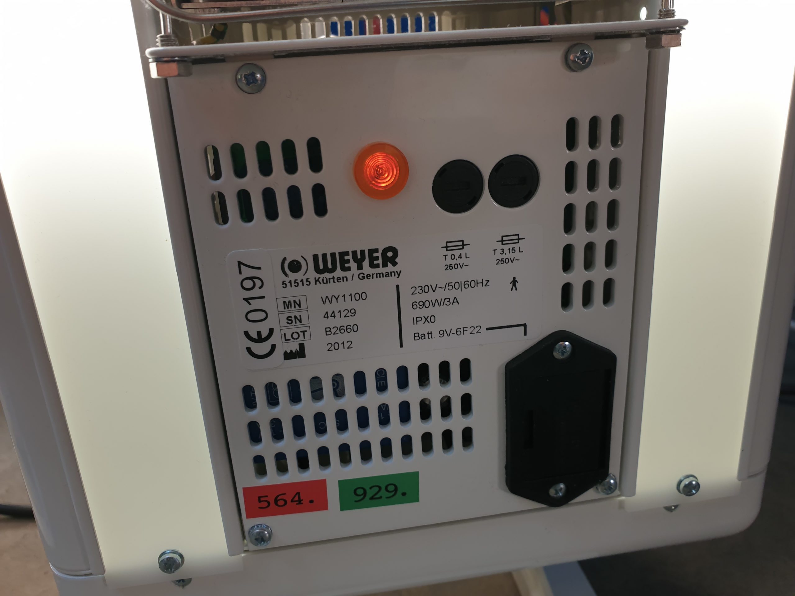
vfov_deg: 53.1
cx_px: 398
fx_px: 597
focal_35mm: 26
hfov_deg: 67.3
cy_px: 298
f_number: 2.4
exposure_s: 1/100
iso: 50
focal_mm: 4.3
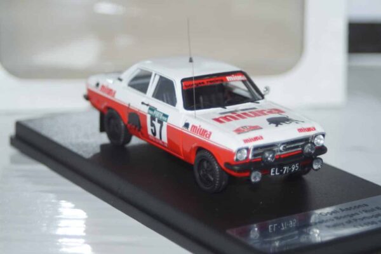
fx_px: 1270
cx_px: 190
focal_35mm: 120
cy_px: 127
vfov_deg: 11.4
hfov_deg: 17.1
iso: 500
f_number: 5.6
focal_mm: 80
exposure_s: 1/160
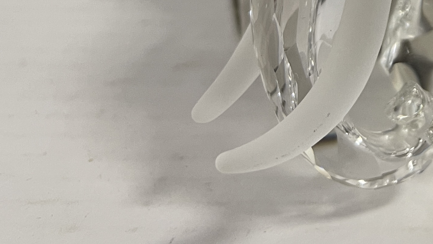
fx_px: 884
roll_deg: -1.5
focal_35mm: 77
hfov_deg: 23.7
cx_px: 585
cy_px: -182
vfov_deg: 14.1
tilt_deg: -12.0
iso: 80
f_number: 1.6
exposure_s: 1/50
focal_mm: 5.1
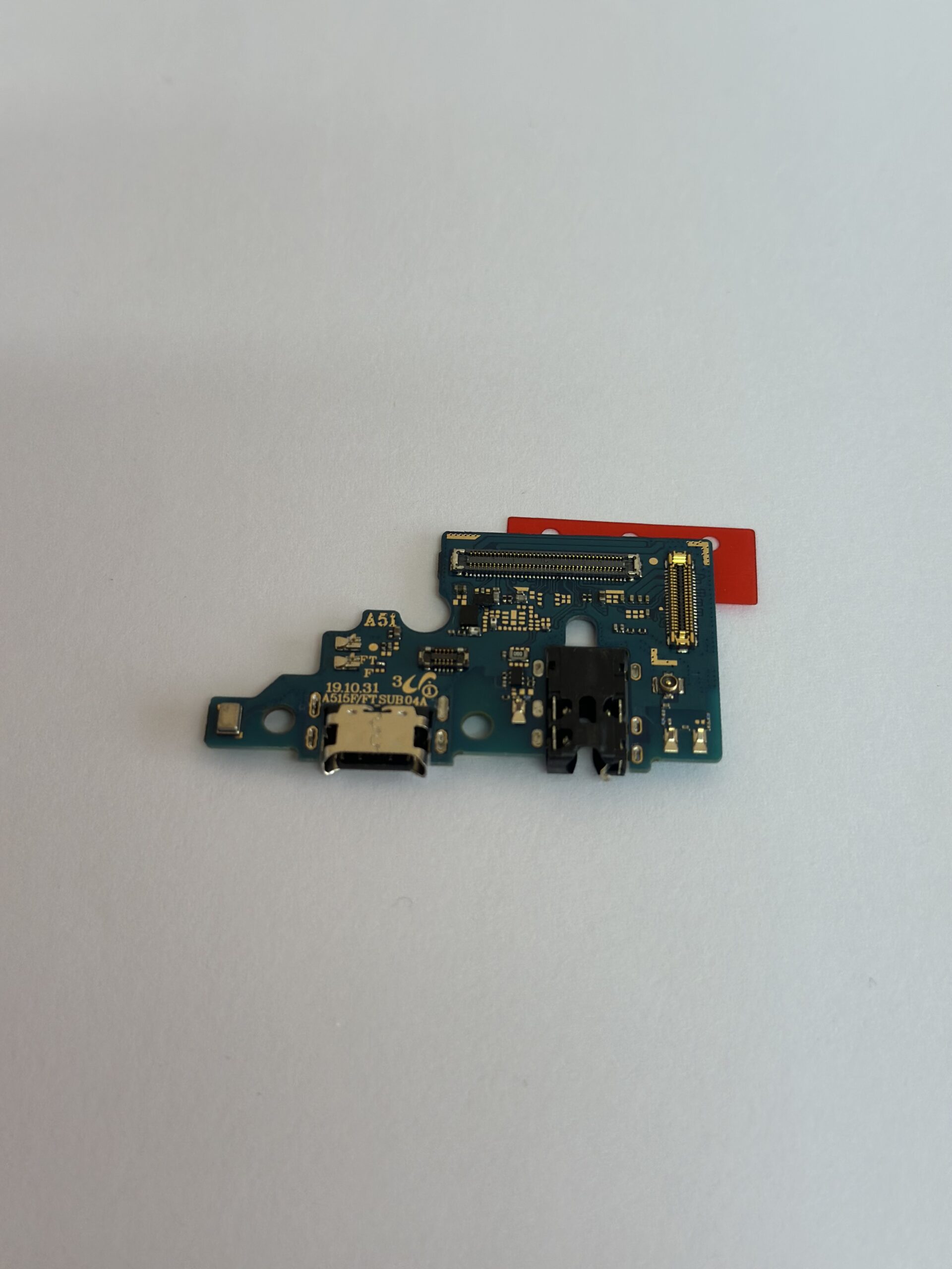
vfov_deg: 39.7
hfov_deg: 30.3
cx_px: 476
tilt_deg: -61.0
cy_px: 634
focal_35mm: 48
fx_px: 1760
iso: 64
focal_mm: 6.86
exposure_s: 1/116
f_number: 1.78
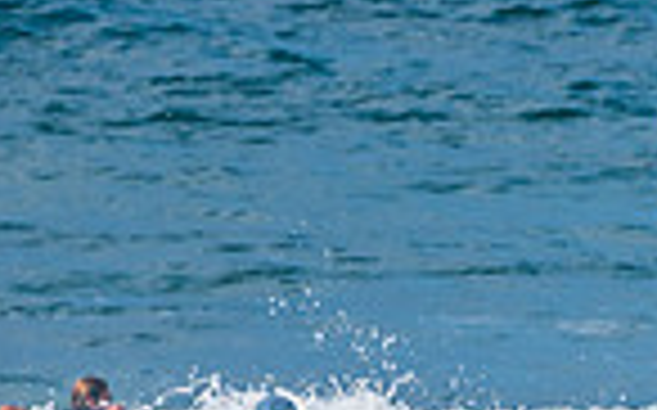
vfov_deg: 0.6
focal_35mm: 2021
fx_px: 36159
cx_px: 140
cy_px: 624
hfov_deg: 1.0
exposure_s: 1/2000
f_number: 5.6
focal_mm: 500
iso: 140
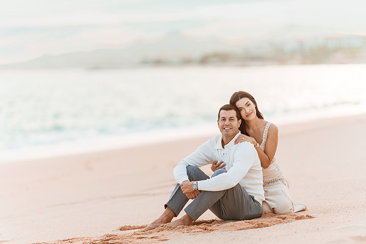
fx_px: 1373
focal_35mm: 135
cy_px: 122
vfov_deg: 10.2
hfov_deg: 15.2
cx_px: 183
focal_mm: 135
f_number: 1.8
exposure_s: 1/6400
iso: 320
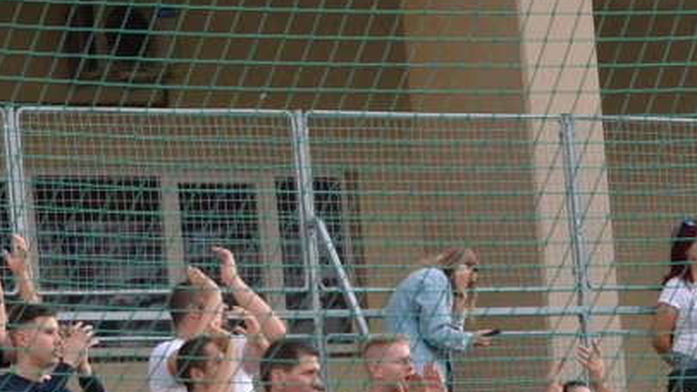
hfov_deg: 6.6
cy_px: 549
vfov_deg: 3.7
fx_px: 6008
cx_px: 341
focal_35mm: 325
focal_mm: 70
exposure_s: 1/640
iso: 2000
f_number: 6.3
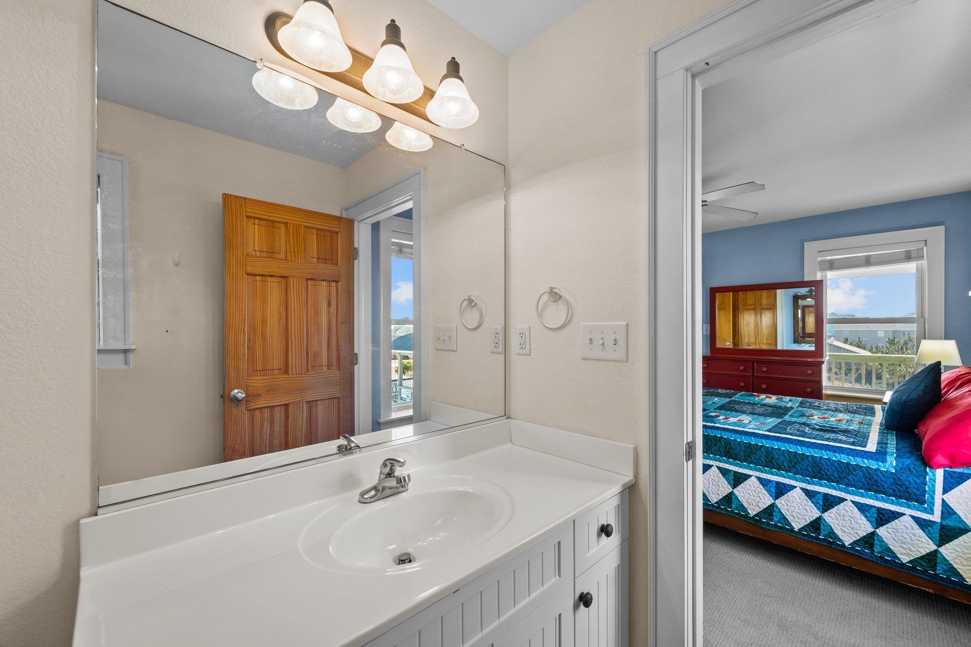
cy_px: 324
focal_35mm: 14
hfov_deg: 104.3
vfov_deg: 81.2
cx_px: 486
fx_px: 378
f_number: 8
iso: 100
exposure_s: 1/15
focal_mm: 14
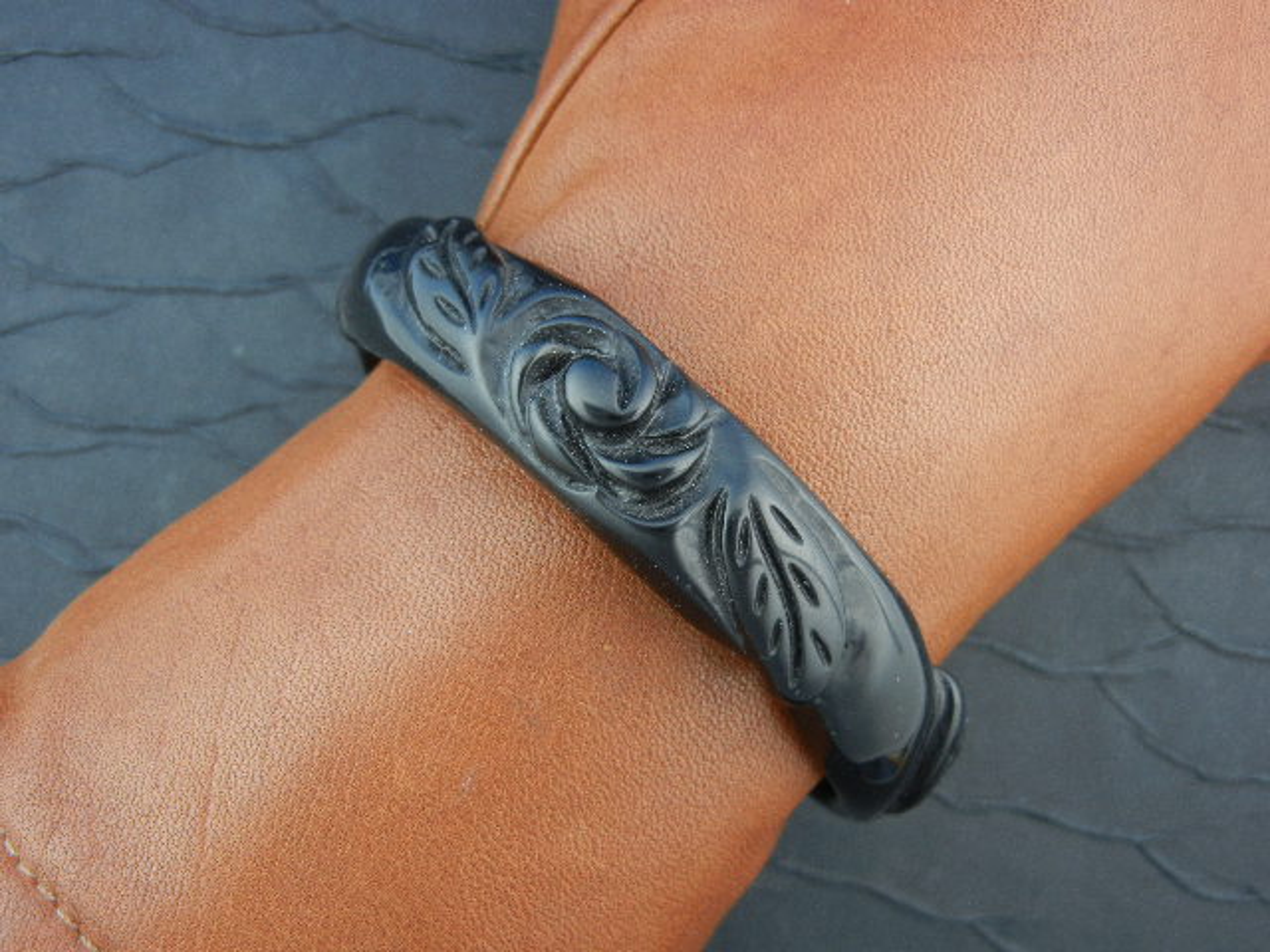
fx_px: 1651
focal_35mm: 45
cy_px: 476
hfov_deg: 42.1
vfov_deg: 32.2
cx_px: 635
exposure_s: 1/2.7
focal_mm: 8.1
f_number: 3.8
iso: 200
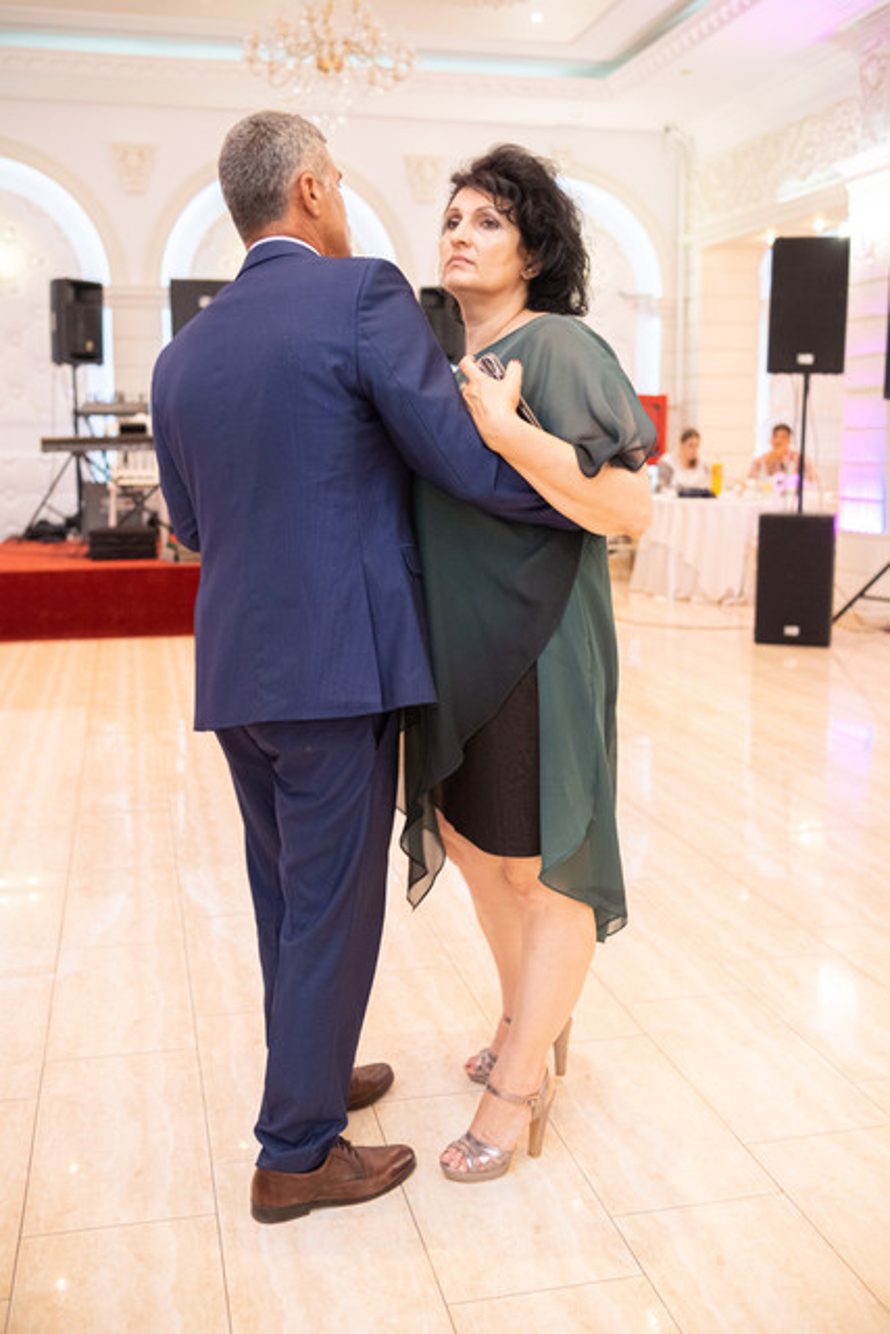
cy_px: 667
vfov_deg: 54.4
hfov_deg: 37.9
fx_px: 1297
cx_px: 445
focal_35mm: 35
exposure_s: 1/60
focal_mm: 23
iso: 1250
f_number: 2
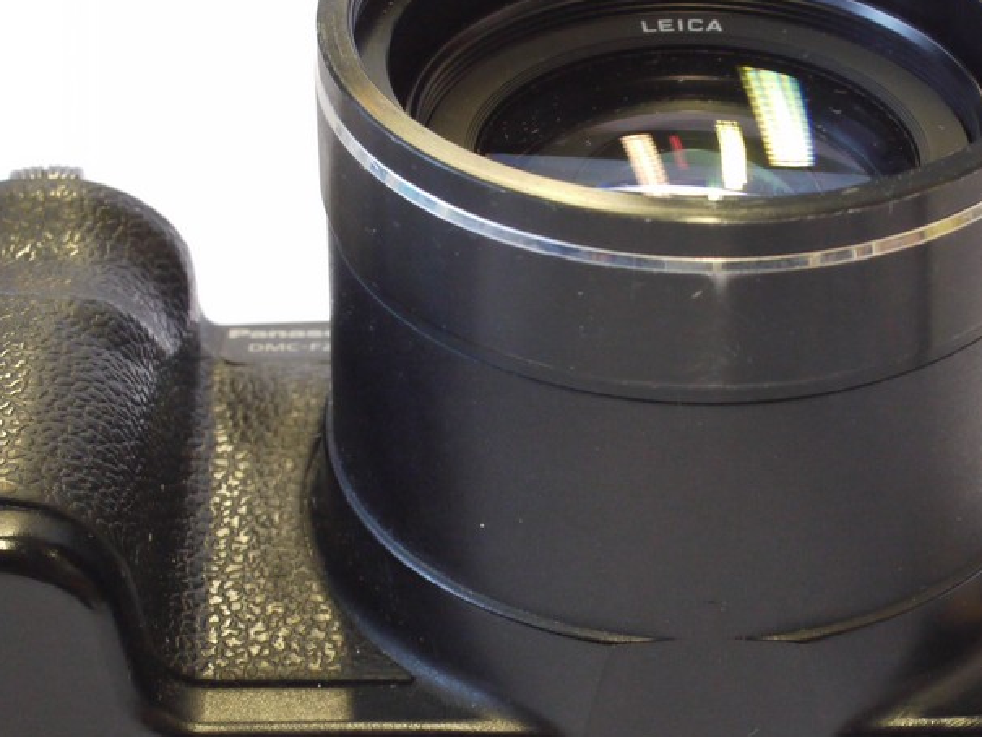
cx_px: 630
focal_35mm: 119
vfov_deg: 12.4
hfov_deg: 16.5
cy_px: 539
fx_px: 3377
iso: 800
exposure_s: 1/20
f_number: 9
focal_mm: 30
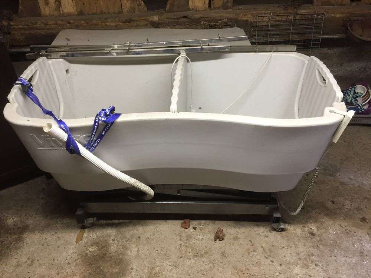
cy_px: 139
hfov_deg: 61.7
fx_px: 311
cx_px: 186
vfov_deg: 48.2
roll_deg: +0.8
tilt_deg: -36.3
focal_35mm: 29
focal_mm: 4.15
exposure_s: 1/33
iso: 80
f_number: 2.2
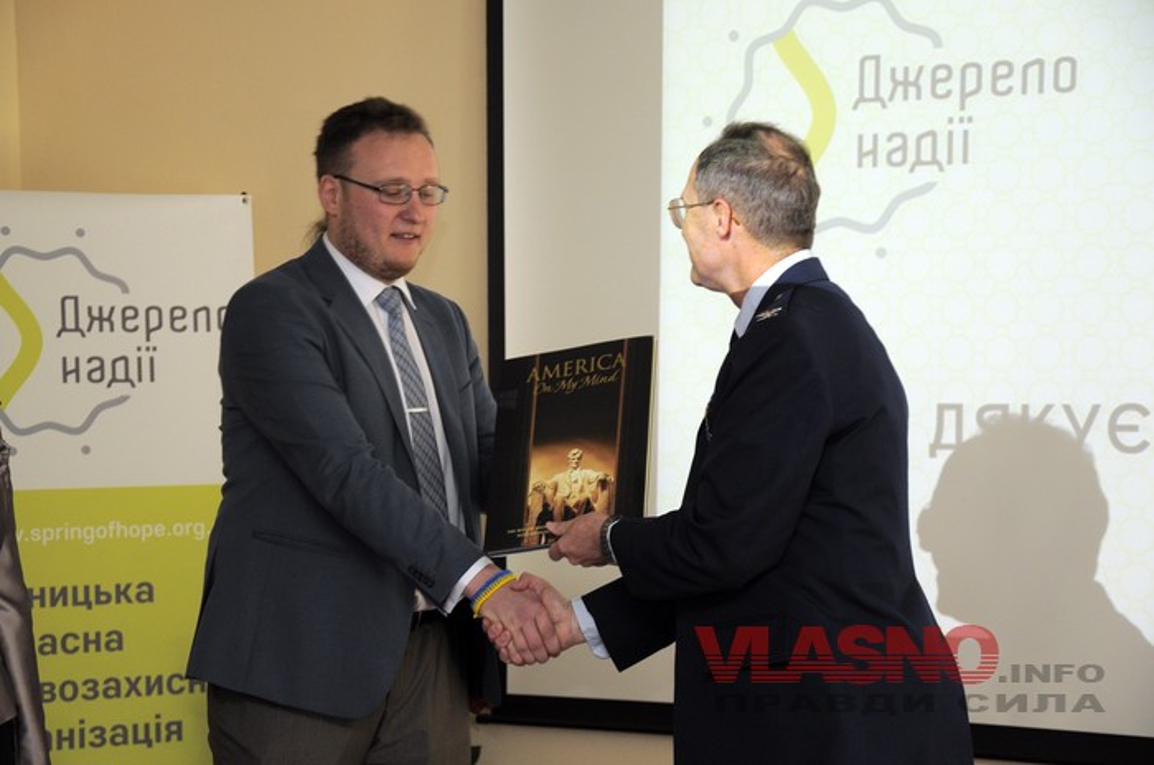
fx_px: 3168
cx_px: 577
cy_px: 382
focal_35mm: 99
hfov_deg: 20.6
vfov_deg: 13.8
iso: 500
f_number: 5.3
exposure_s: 1/60
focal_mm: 66
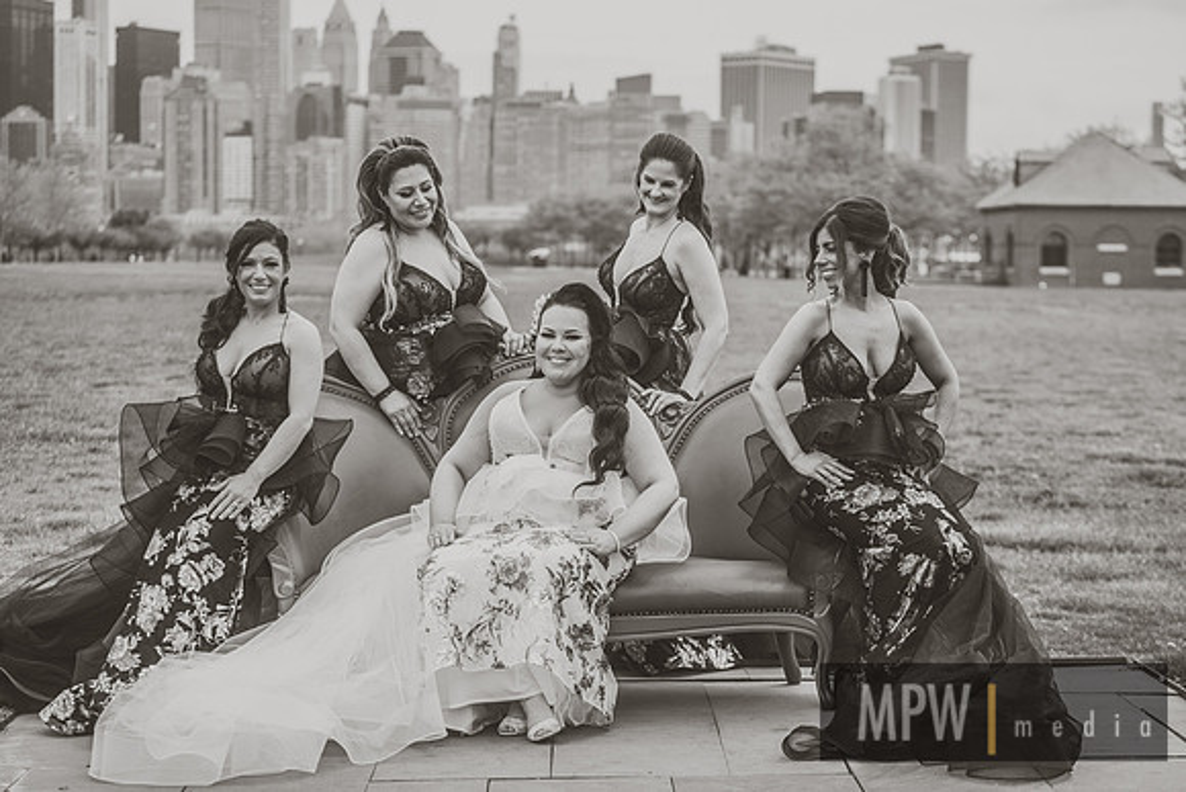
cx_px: 614
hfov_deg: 25.8
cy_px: 390
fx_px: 2593
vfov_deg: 17.3
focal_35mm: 79
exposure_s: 1/1250
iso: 100
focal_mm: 75
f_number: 2.8
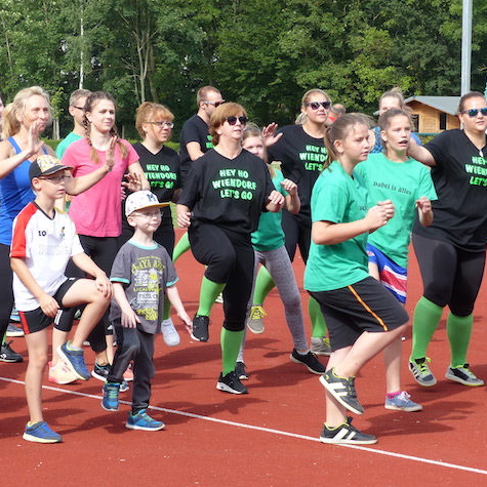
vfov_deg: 11.2
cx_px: 229
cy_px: 244
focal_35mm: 156
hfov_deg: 11.2
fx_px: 2483
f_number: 4
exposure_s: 1/400
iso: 100
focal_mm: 23.5
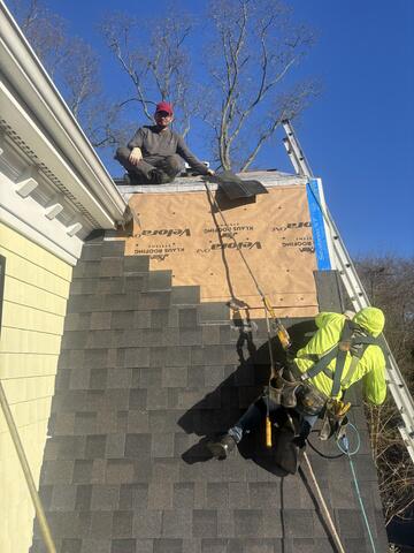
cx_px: 207
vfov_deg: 67.3
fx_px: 415
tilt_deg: +12.3
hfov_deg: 53.1
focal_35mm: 26
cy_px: 276
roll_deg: +1.2
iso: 50
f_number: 1.6
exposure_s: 1/2857
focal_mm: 5.96
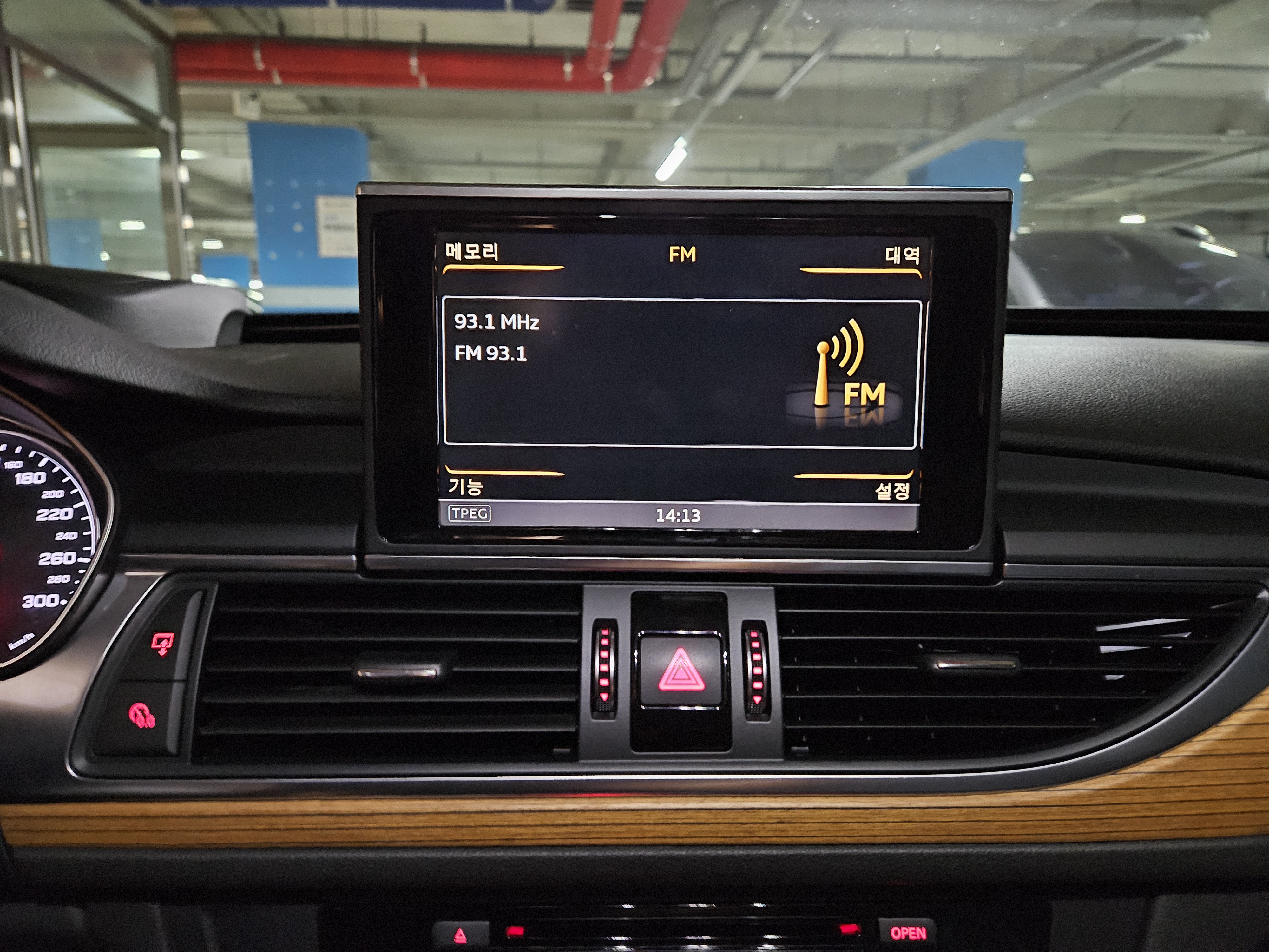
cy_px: 476
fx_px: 843
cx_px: 634
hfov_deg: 73.9
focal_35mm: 23
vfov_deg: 58.9
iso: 1600
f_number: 1.8
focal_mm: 5.4
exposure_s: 1/17.2
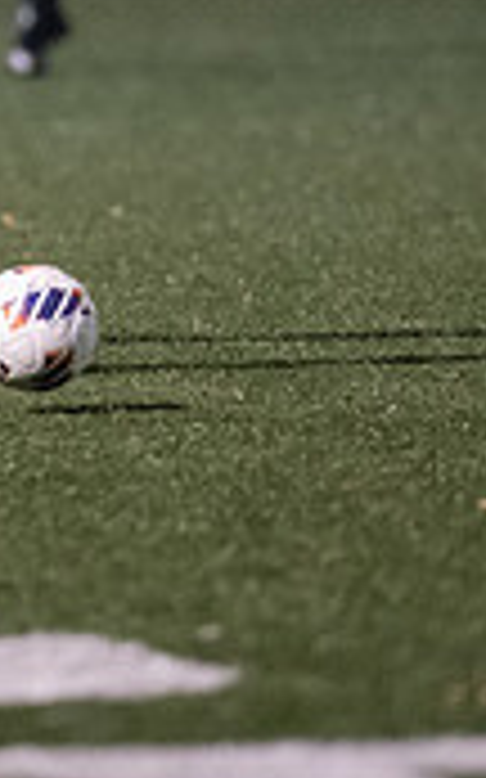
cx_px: -256
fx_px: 21761
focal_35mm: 1026
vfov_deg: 2.0
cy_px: 65
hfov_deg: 1.3
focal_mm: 300
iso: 8000
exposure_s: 1/1000
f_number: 2.8
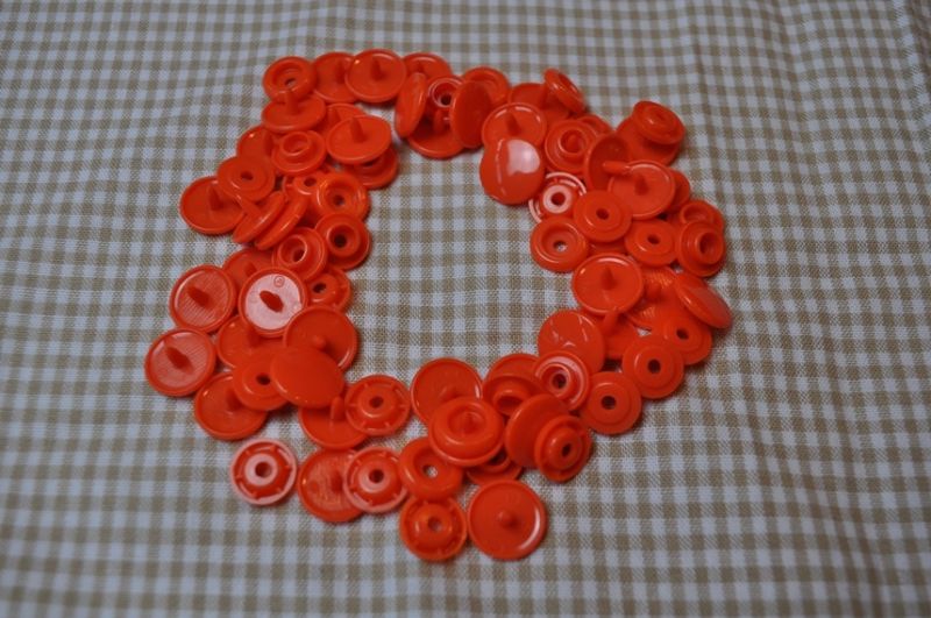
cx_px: 466
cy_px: 309
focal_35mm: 38
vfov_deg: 35.4
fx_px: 968
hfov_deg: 51.3
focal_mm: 25
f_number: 5.6
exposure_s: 1/125
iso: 400
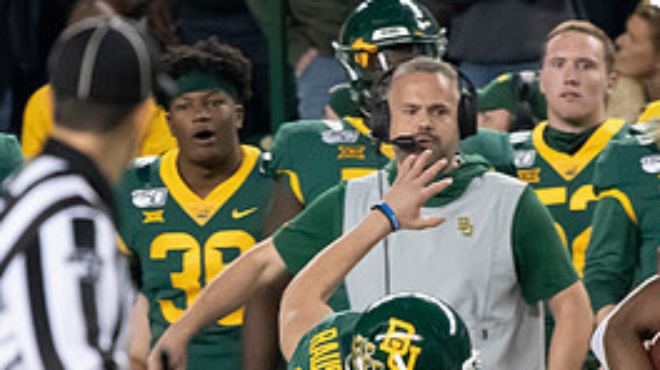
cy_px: 421
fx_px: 29447
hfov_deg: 1.3
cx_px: 370
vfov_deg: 0.7
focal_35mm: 1684
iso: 5600
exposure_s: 1/1000
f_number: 5.6
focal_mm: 420
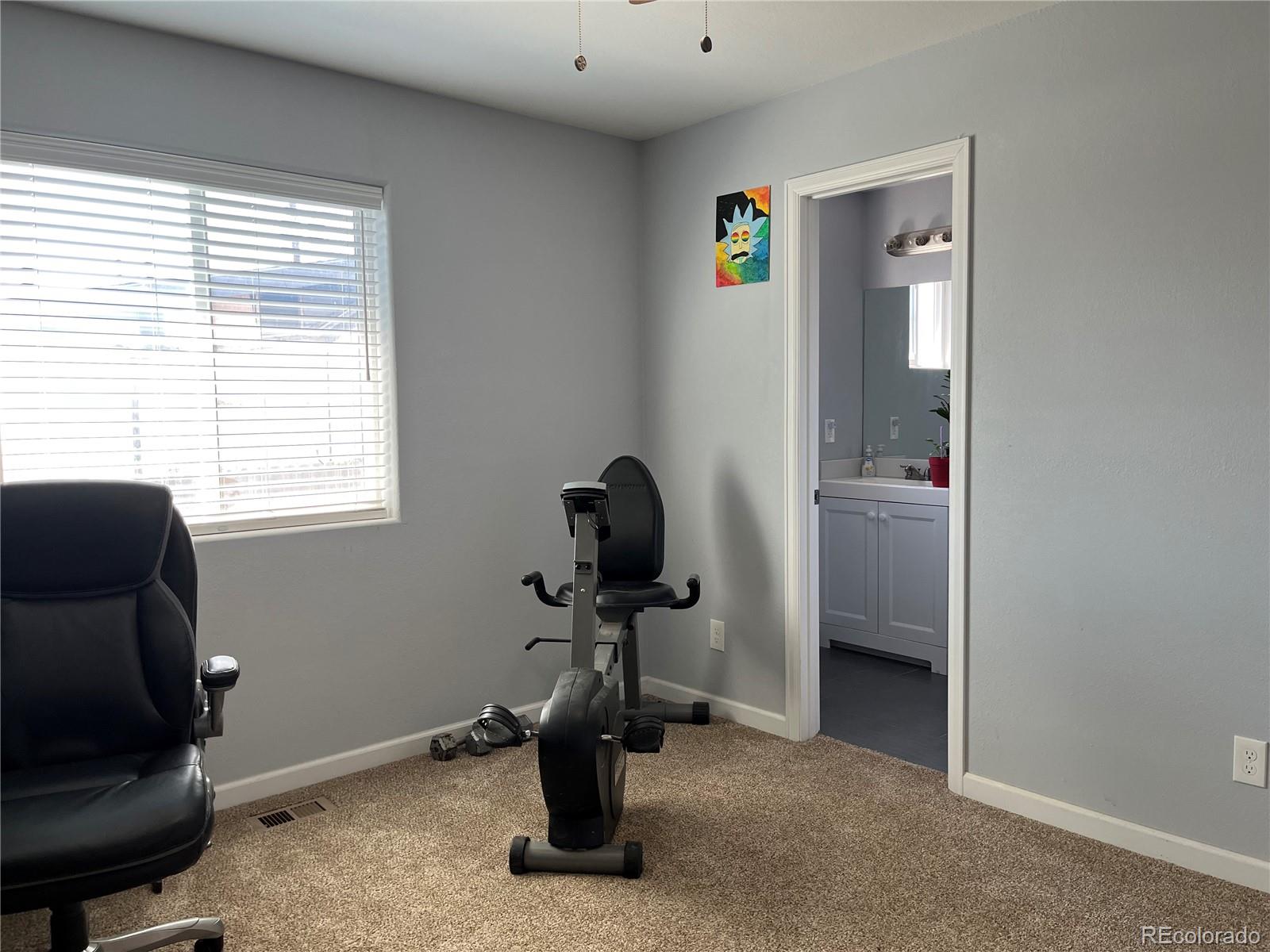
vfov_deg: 53.1
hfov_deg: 67.3
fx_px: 954
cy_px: 476
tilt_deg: -3.5
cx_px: 635
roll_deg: +1.1
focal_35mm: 26
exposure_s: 1/120
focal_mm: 5.1
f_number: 1.6
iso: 100
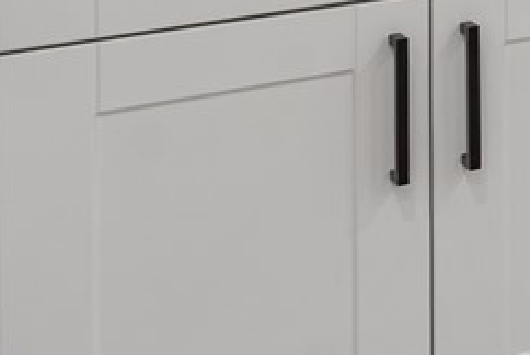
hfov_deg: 12.4
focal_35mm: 98
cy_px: -380
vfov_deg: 12.2
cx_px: 1471
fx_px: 1445
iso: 100
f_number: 8
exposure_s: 1
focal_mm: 14
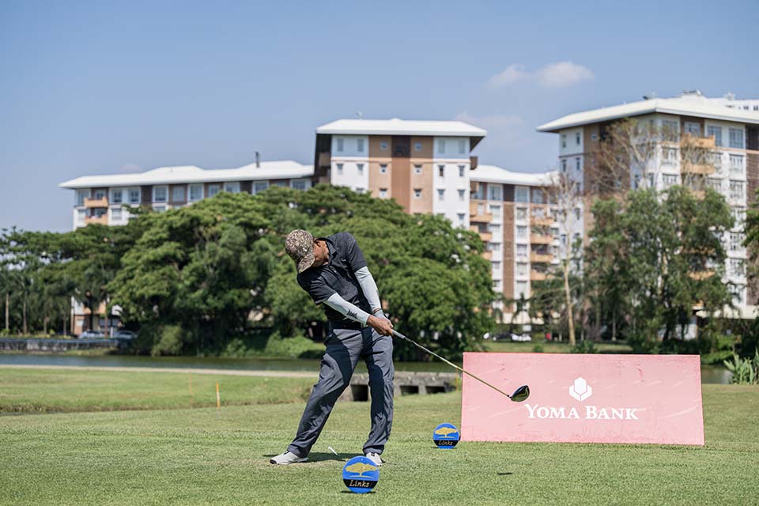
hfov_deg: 28.8
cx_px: 380
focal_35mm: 70
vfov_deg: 19.5
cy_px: 253
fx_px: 1476
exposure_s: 1/6400
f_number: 3.2
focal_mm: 70
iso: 400
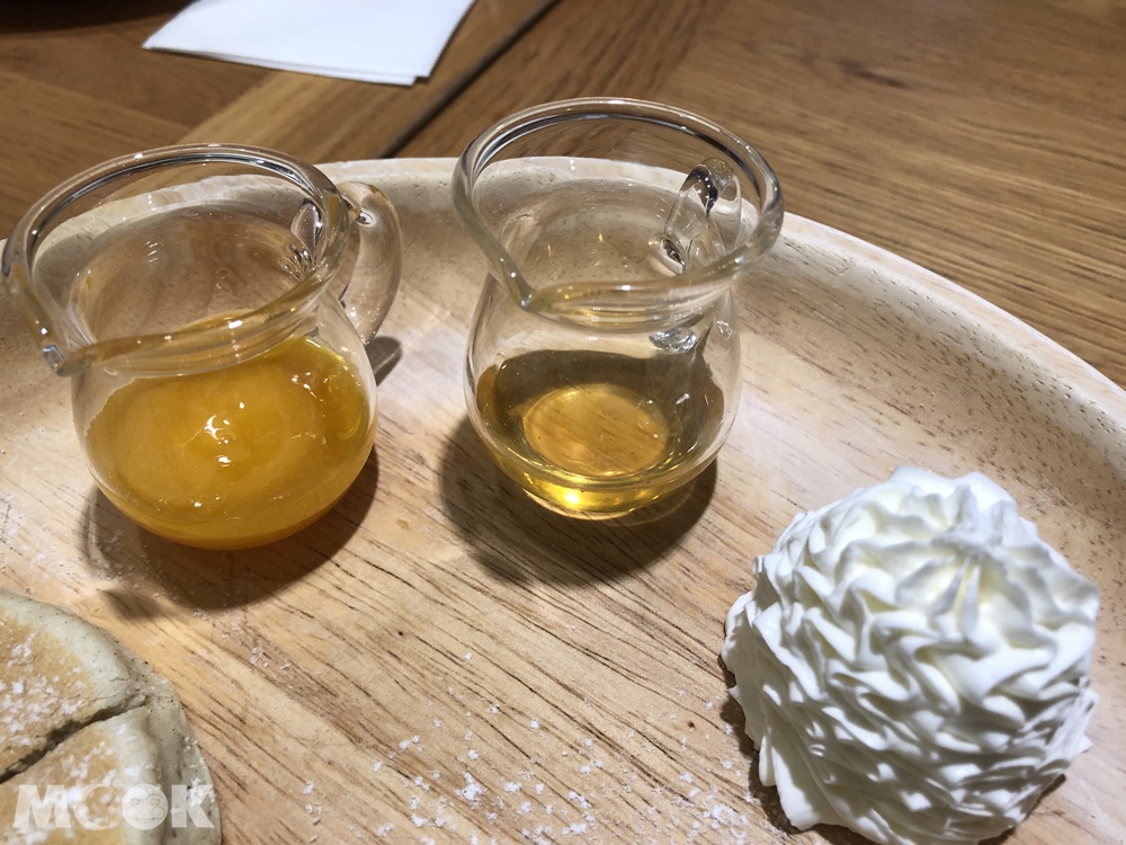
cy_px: 422
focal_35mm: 28
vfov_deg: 49.7
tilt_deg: -47.9
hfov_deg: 63.4
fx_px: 911
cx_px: 563
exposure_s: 1/30
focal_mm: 3.99
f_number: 1.8
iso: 32
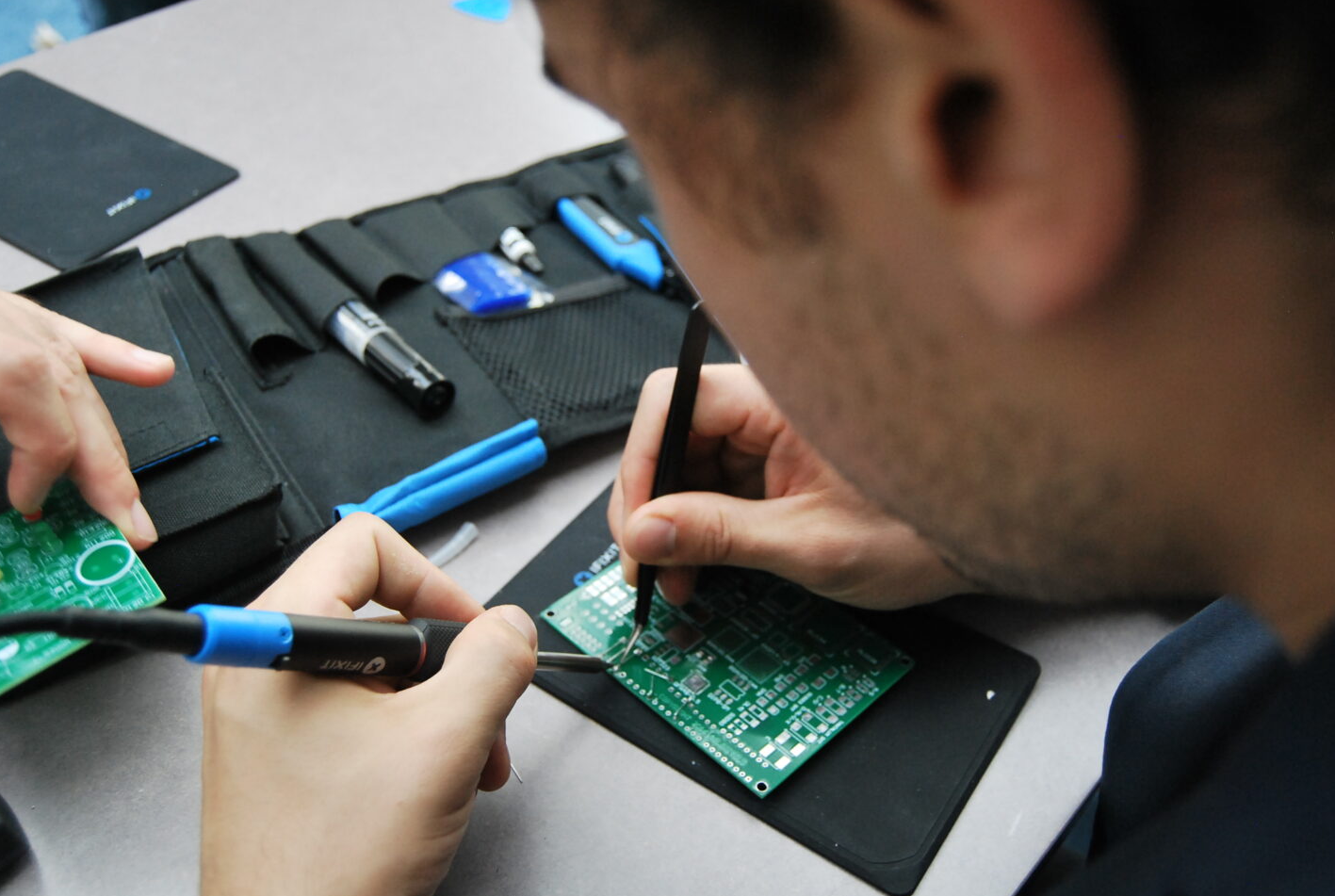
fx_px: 1357
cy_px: 427
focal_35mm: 37
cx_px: 687
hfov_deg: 52.4
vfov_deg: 36.5
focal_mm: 23
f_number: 3.8
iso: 800
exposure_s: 1/320
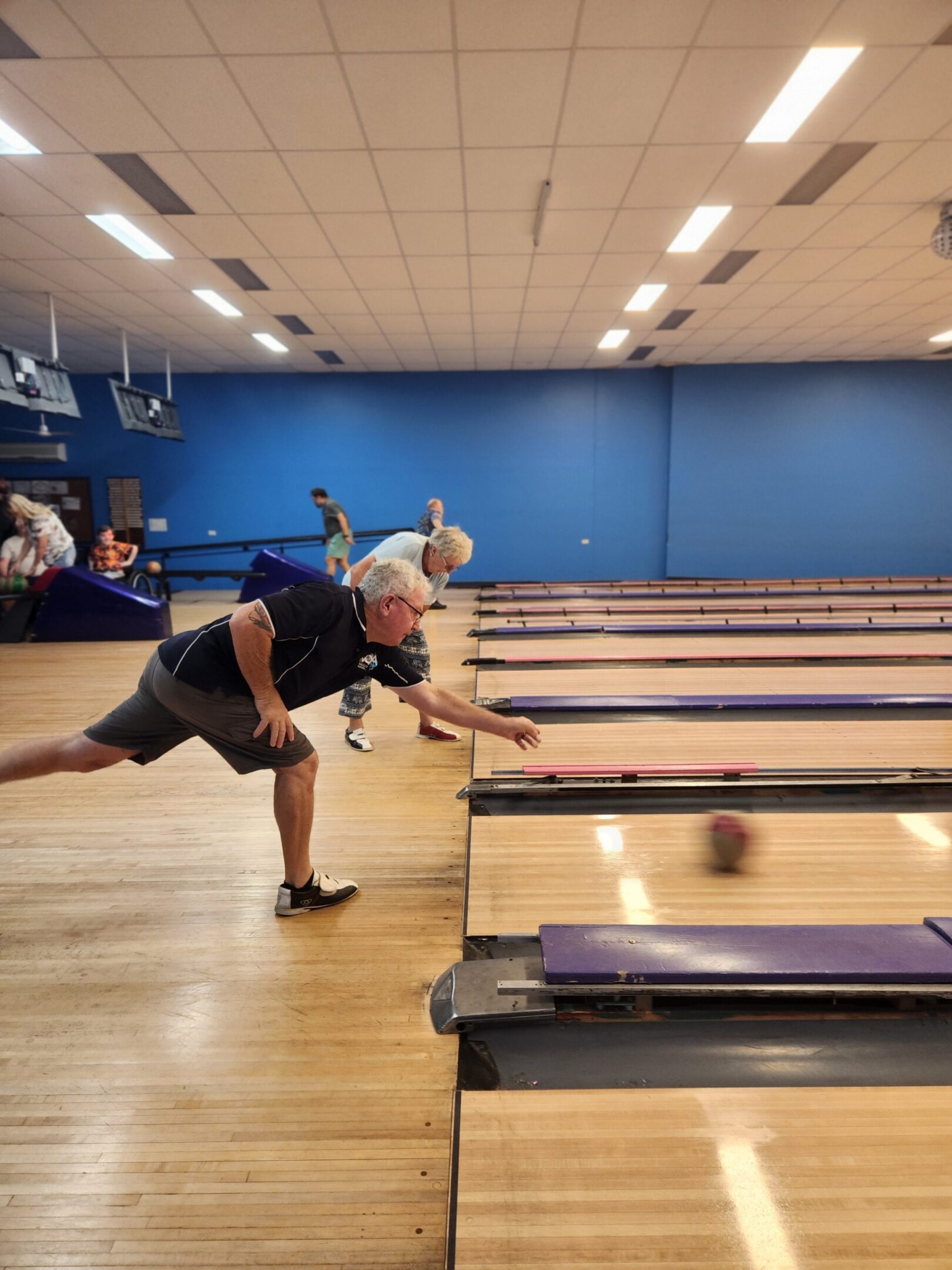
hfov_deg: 58.9
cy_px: 635
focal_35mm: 23
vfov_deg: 73.9
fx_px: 843
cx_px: 476
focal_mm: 5.4
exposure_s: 1/54.9
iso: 200
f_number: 1.8
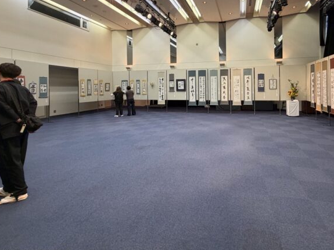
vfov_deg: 67.2
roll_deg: +0.6
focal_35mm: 19
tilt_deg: +0.6
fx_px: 183
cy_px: 88
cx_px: 200
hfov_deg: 83.7
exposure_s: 1/100
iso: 200
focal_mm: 2.22
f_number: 2.2
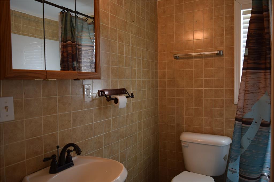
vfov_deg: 47.9
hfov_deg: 67.4
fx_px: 205
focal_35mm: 27
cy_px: 91
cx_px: 137
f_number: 4
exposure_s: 1/60
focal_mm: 18
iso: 400
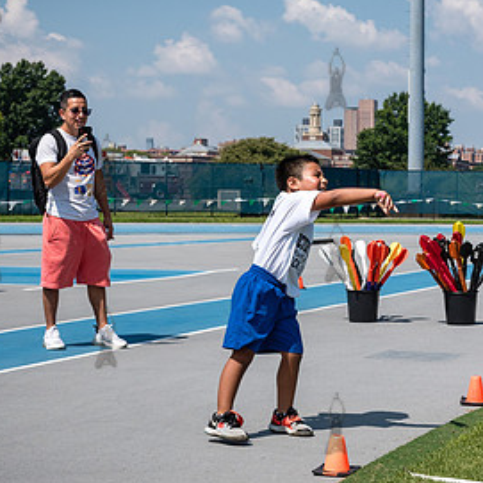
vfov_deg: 18.9
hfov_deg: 18.8
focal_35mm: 92
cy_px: 250
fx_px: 1452
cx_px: 335
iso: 400
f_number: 5.6
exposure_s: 1/3200
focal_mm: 50
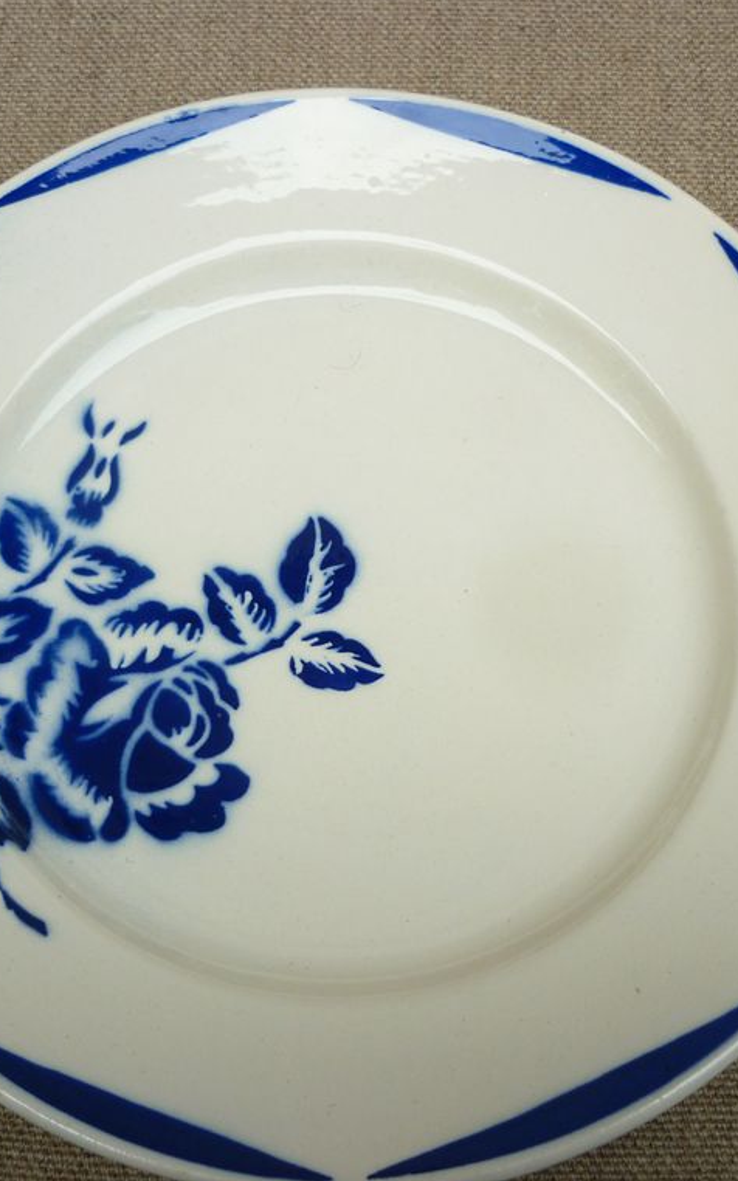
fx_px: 1513
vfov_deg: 42.7
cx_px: 324
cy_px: 587
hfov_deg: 27.4
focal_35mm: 47
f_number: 2.8
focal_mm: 5.5
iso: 80
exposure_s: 1/320
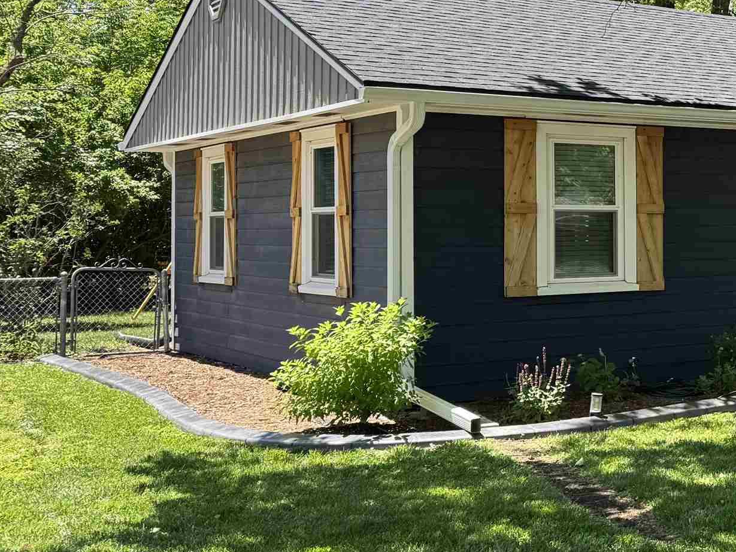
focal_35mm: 60
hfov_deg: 28.2
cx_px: 877
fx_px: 1276
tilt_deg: +0.5
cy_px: 209
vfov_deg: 24.4
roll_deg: +0.5
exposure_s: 1/864
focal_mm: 6.76
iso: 80
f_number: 1.78
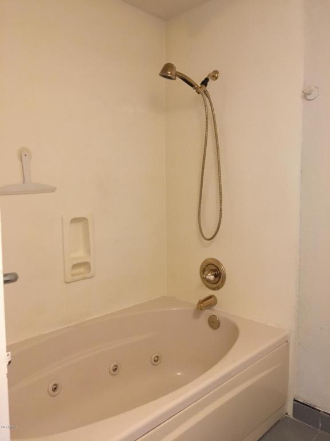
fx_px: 369
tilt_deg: -4.4
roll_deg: +0.4
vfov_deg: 61.7
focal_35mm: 29
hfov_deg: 48.2
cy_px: 220
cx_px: 165
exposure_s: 1/15
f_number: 2.2
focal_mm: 4.15
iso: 400
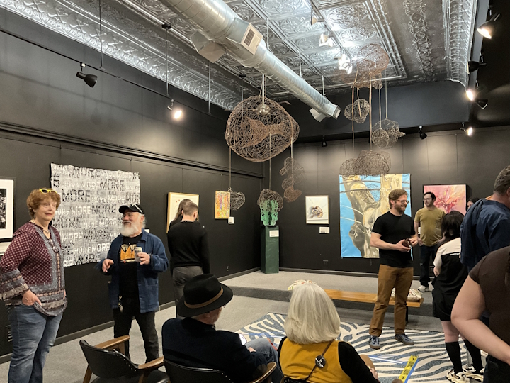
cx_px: 255
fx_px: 427
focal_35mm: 29
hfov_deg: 61.7
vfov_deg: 48.2
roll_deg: +0.7
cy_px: 192
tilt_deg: +2.7
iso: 320
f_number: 1.8
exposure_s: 1/48
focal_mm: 3
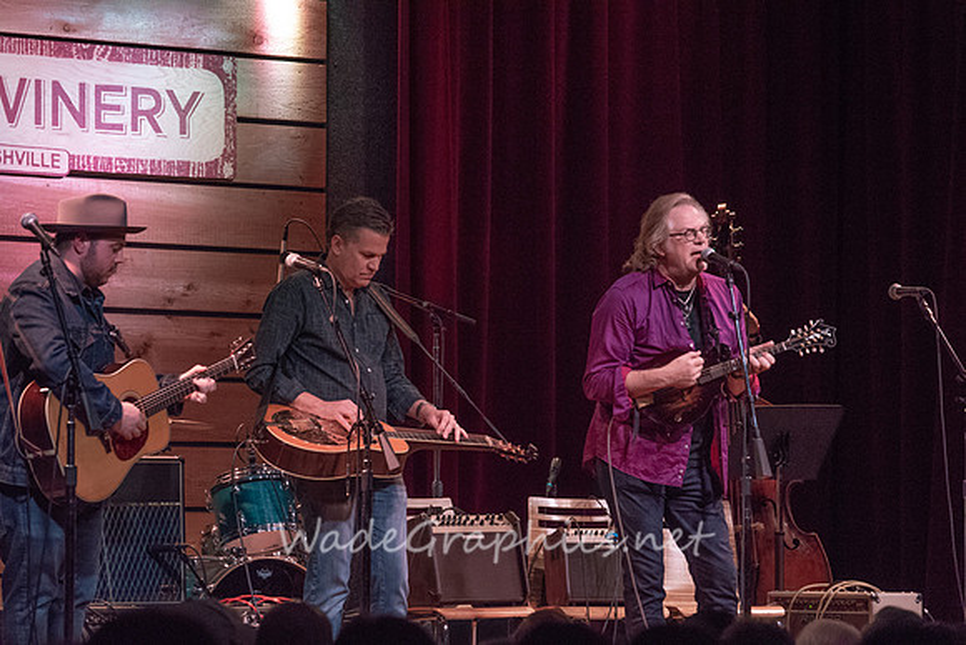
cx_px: 483
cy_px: 322
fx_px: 4777
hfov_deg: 11.5
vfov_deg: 7.7
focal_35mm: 178
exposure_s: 1/125
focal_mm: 178
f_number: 8
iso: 6400
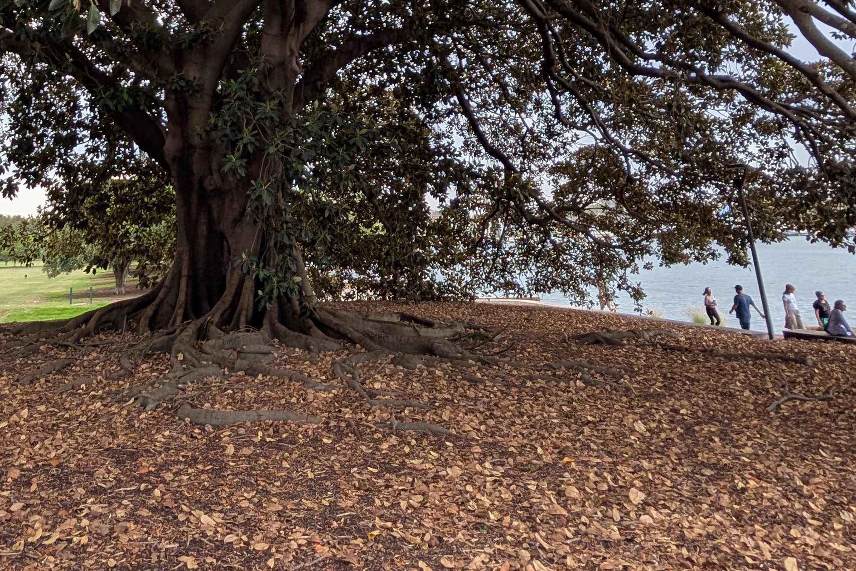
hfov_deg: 65.4
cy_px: 18
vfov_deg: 42.3
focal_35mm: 27
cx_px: 277
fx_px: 642
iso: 48
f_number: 1.7
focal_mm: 2.02
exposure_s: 1/240
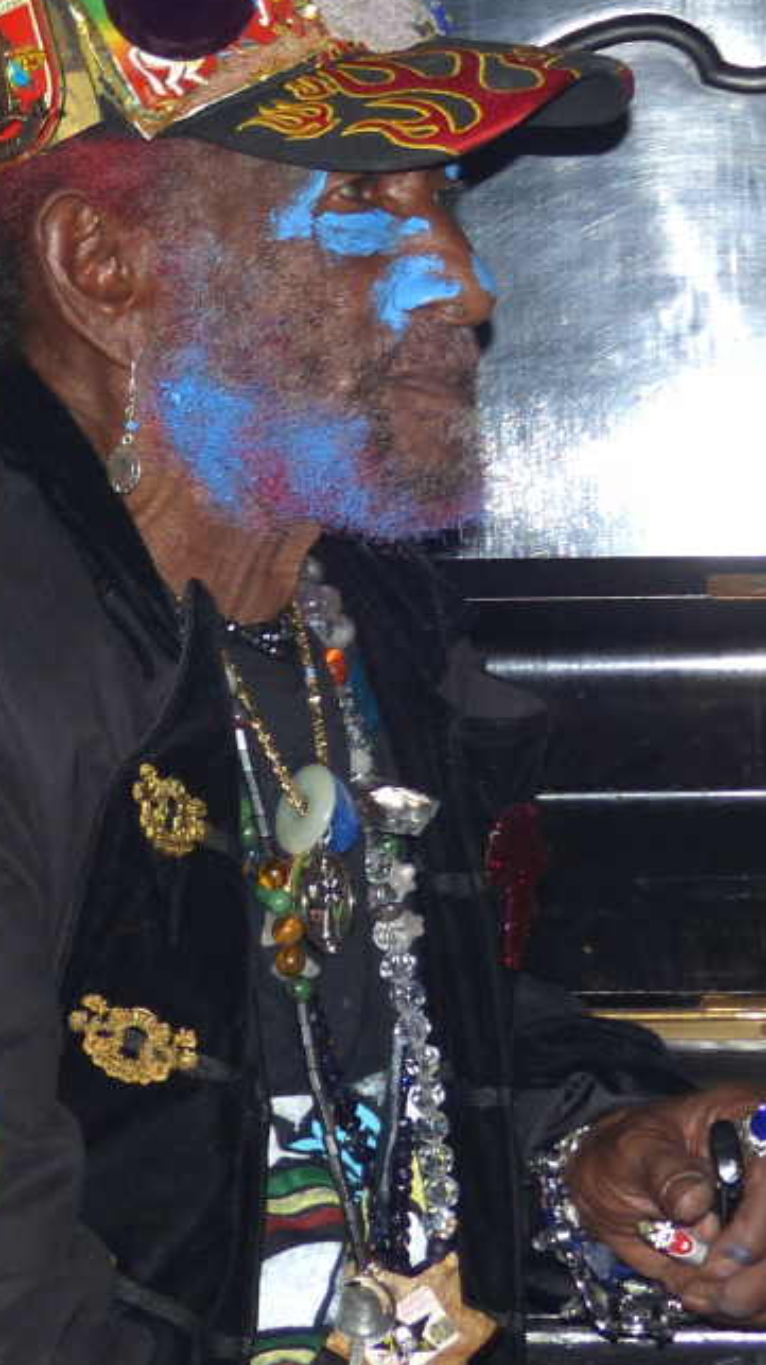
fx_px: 4412
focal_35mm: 122
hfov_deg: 9.9
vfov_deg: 17.5
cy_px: 486
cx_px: 290
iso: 100
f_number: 2.8
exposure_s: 1/60
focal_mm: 13
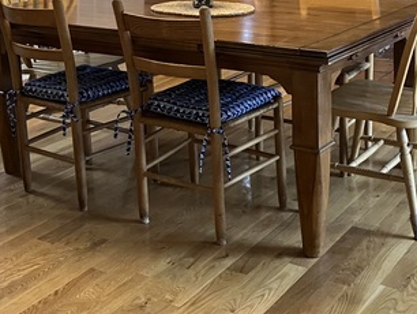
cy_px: -5
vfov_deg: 23.0
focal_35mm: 61
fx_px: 735
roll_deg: +0.9
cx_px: 279
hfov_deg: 31.4
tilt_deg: -9.2
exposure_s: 1/40
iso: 320
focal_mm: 3.99
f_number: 1.8
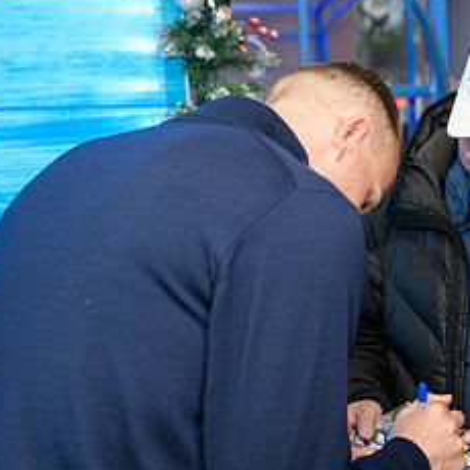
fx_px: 922
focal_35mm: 60
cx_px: 433
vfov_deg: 28.6
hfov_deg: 27.5
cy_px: 250
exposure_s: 1/125
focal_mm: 28
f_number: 3.2
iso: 400
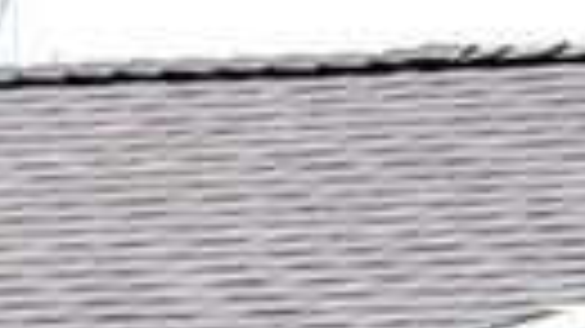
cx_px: 1624
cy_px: 411
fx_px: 9365
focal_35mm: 604
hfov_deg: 3.5
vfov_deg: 2.0
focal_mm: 50
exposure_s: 1/200
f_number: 8
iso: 100
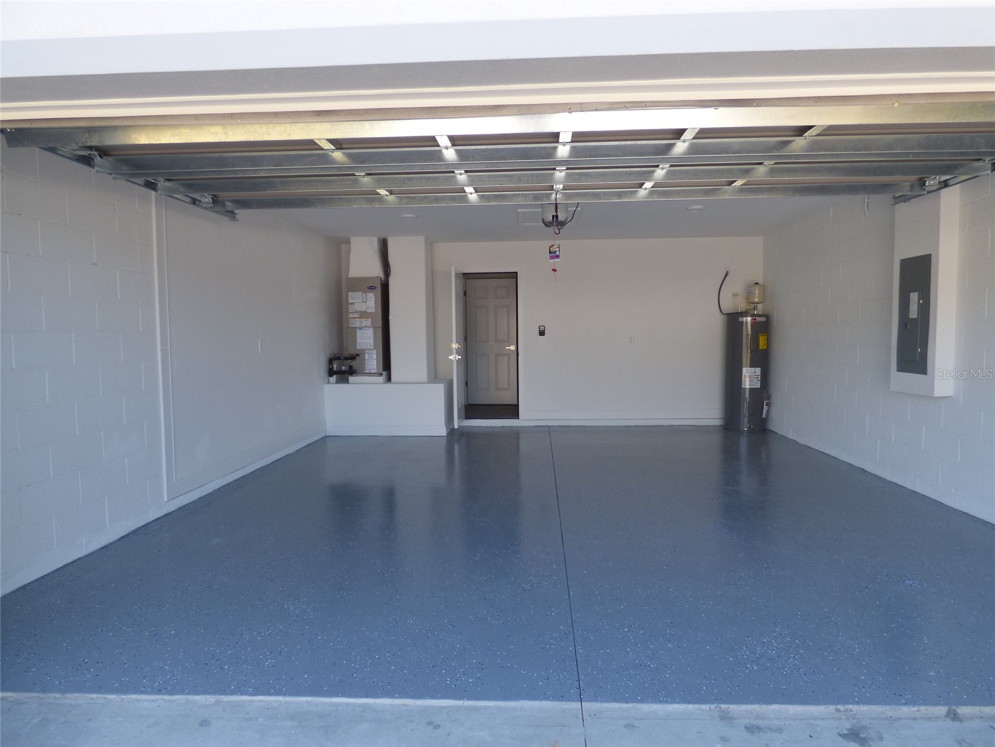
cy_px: 374
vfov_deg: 66.0
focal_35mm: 20
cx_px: 498
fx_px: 575
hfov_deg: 81.7
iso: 100
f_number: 2.8
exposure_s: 1/200
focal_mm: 3.58
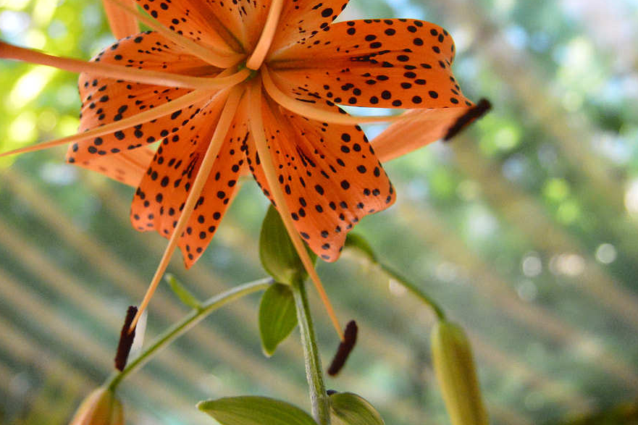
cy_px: 122
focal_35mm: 49
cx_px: 206
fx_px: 868
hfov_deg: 39.8
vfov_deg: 27.2
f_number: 4.5
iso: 3200
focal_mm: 18
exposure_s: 1/640
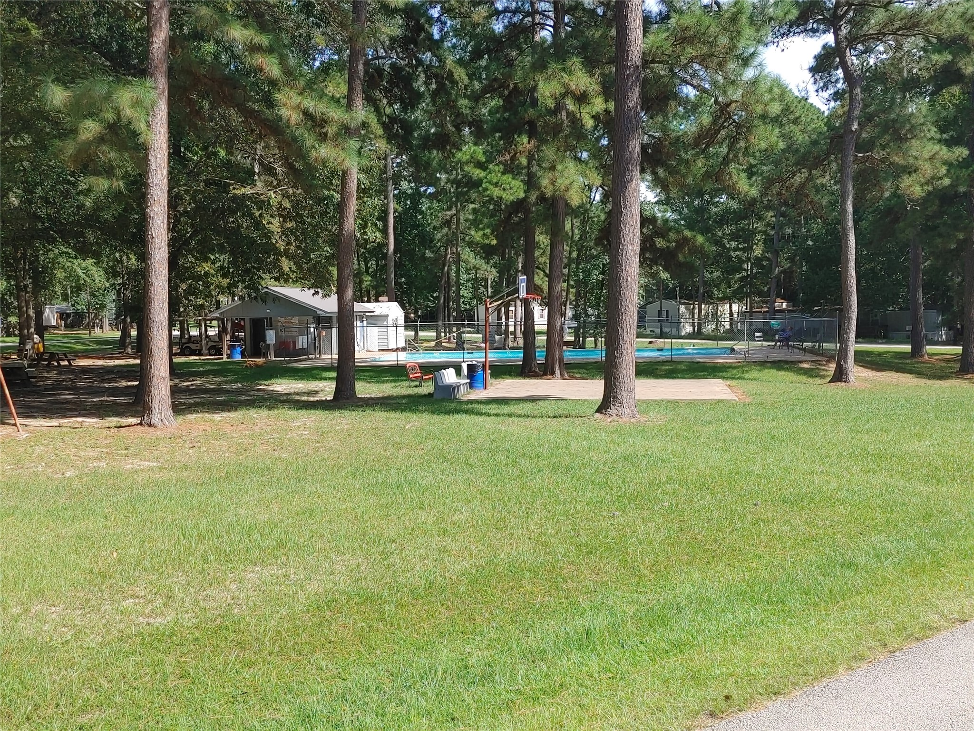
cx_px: 487
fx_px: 1013
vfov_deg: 39.7
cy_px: 366
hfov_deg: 51.4
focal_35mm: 36
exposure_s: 1/820
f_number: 1.8
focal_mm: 4.81
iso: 50
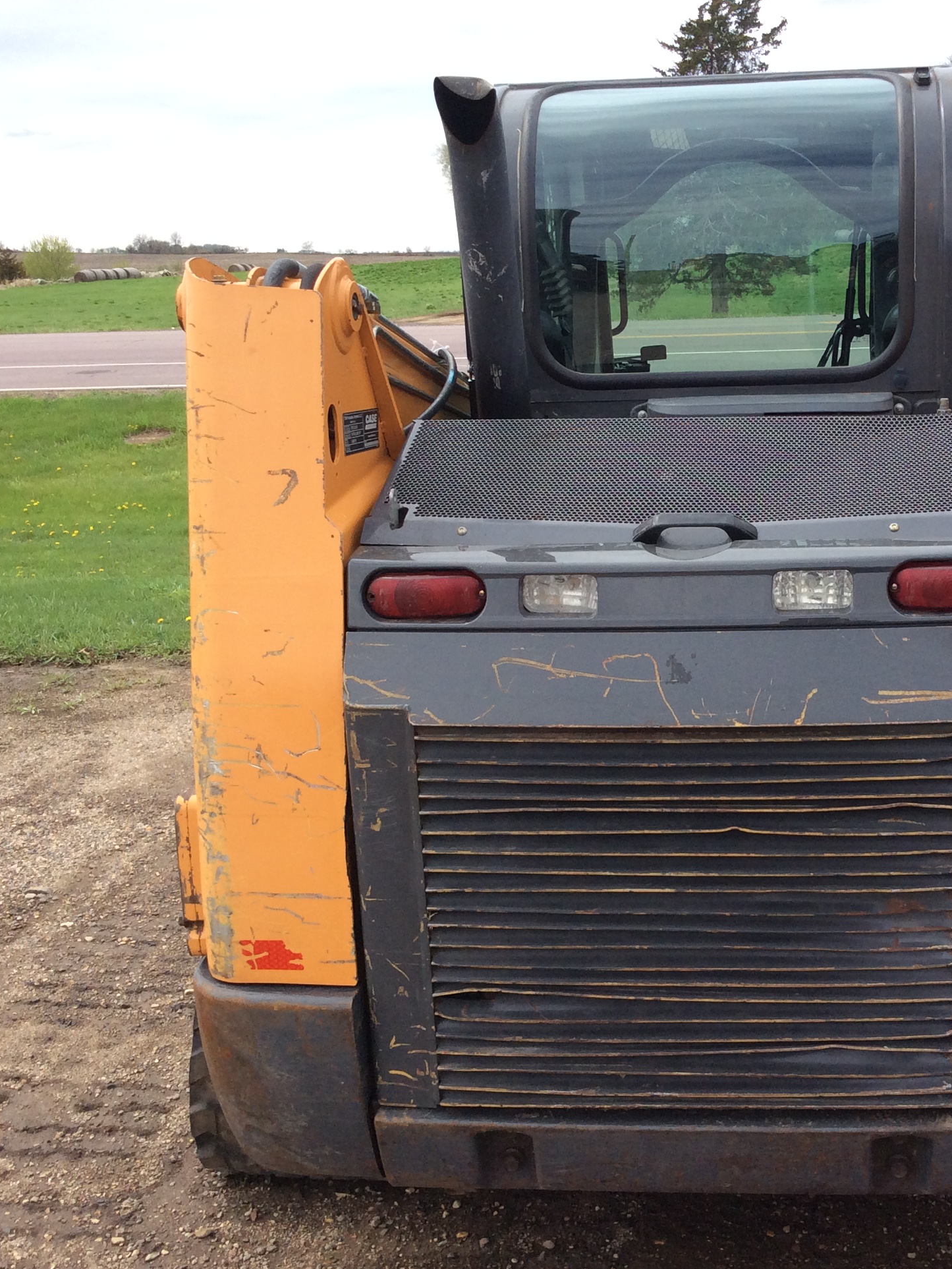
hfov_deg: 33.0
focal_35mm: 43
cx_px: 702
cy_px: 636
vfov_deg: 43.8
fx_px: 1576
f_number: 2.4
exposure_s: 1/894
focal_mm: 3.3
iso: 32
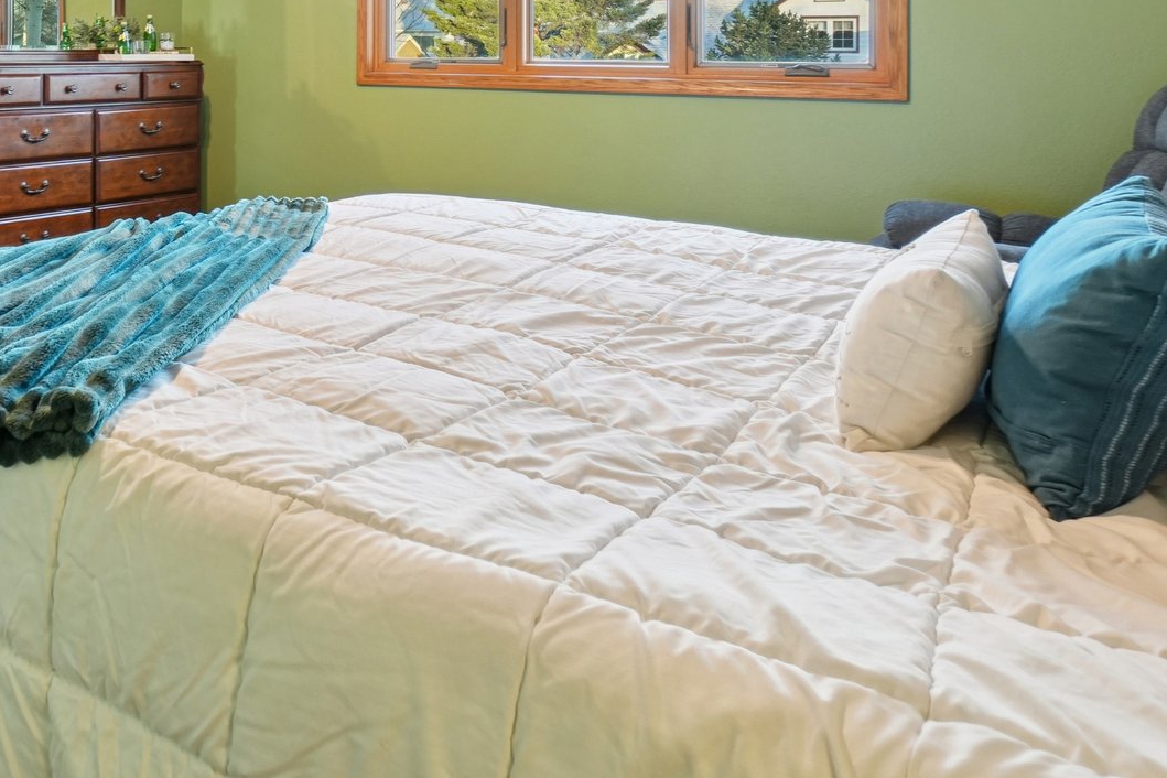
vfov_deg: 40.8
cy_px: 50
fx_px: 940
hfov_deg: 56.1
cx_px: 142
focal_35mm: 29
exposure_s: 1/13
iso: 400
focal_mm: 10
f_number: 8
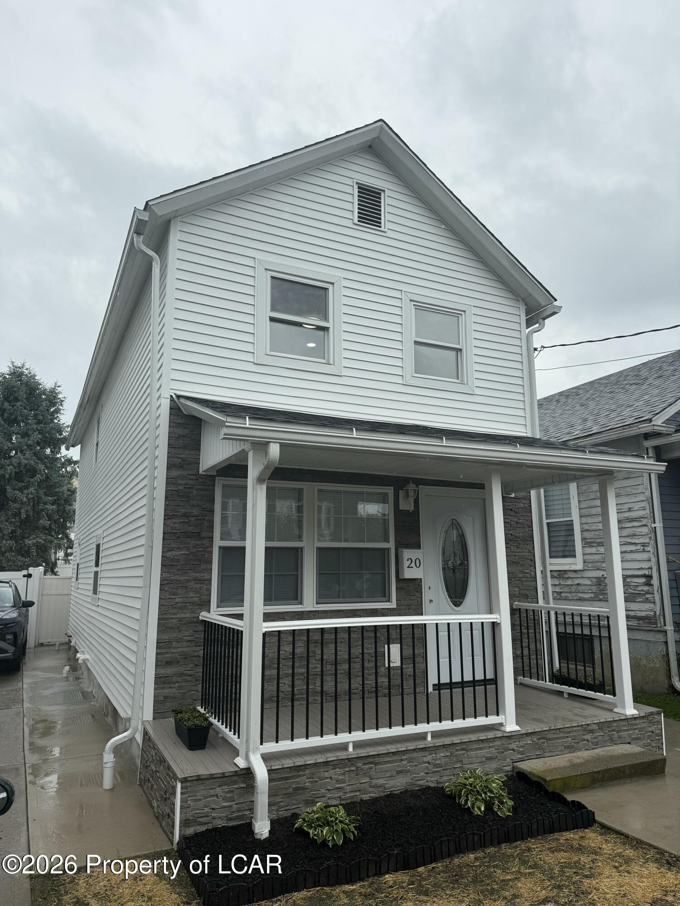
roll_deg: -1.2
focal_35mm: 24
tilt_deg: +10.1
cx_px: 340
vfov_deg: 71.6
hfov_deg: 56.8
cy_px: 453
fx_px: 629
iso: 80
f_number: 1.78
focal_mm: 6.76
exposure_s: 1/1949
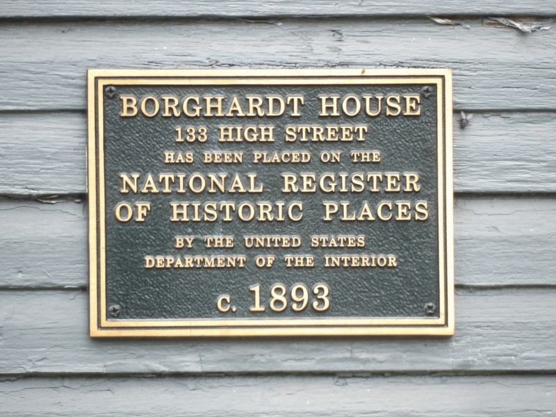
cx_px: 278
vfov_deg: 1.5
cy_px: 208
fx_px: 15532
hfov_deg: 2.1
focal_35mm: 967
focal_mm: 173.5
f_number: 5.3
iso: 200
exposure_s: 1/68
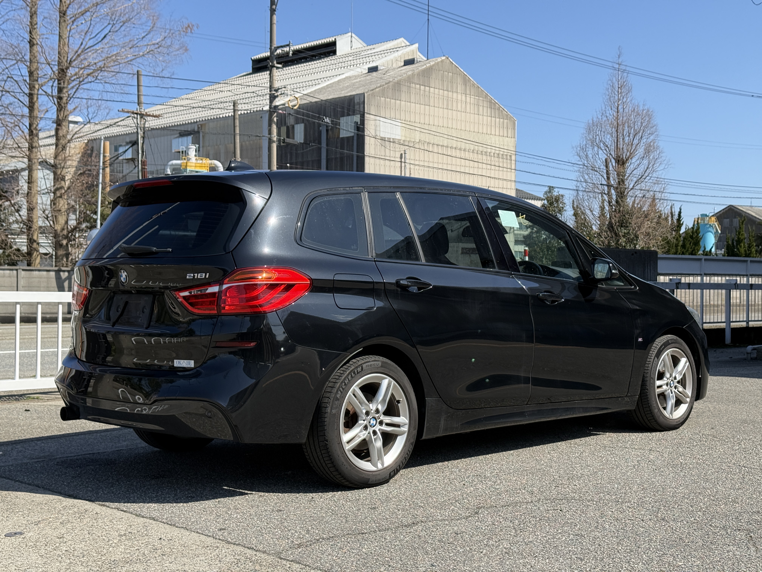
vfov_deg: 30.3
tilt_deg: +0.2
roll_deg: -0.4
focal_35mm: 48
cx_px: 381
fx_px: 1057
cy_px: 286
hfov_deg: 39.7
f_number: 1.78
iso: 64
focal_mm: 6.76
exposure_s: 1/3534
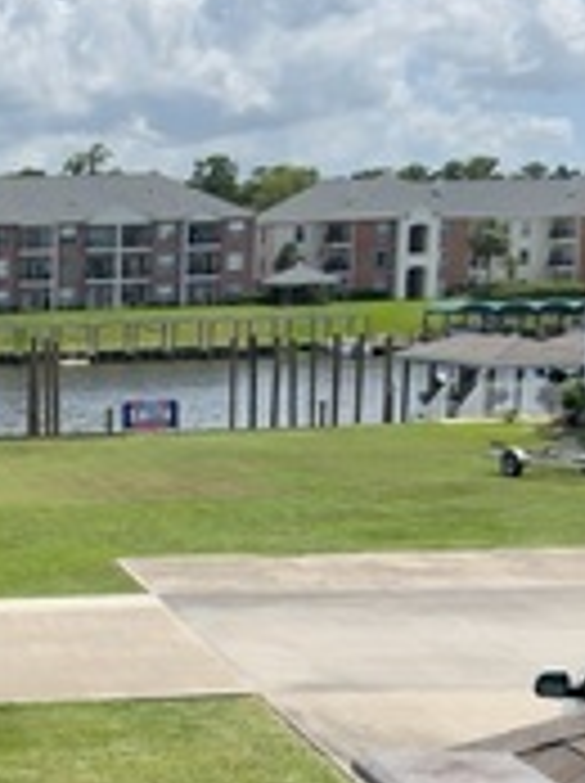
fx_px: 1559
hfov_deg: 19.8
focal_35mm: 69
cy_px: 630
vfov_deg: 27.6
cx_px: -142
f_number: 1.8
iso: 100
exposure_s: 1/3200
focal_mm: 6.86
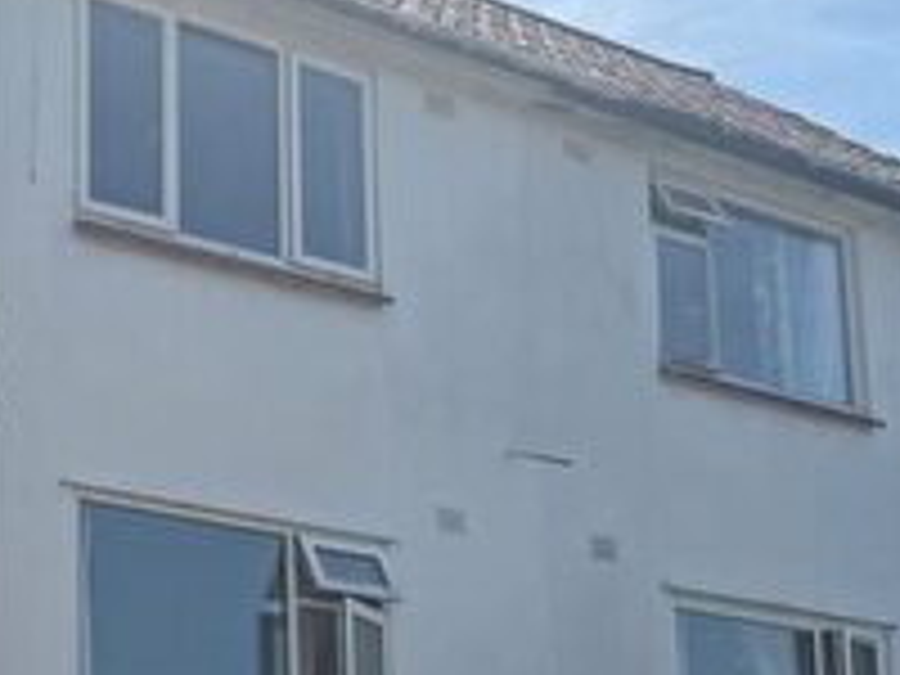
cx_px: -22
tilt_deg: +12.2
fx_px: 2184
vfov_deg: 17.5
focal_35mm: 84
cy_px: 502
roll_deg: -0.3
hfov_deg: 22.3
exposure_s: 1/6173
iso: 80
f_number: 1.78
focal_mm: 6.76
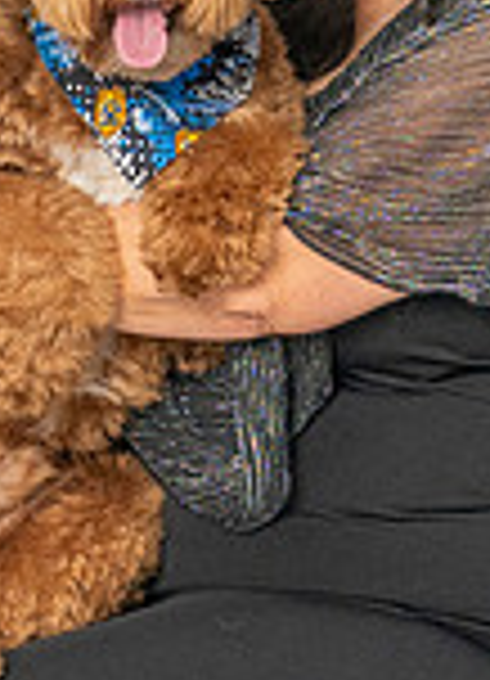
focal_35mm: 257
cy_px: 36
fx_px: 4972
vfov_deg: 7.8
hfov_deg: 5.6
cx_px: 89
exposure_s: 1/200
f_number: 6.3
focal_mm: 29
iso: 200
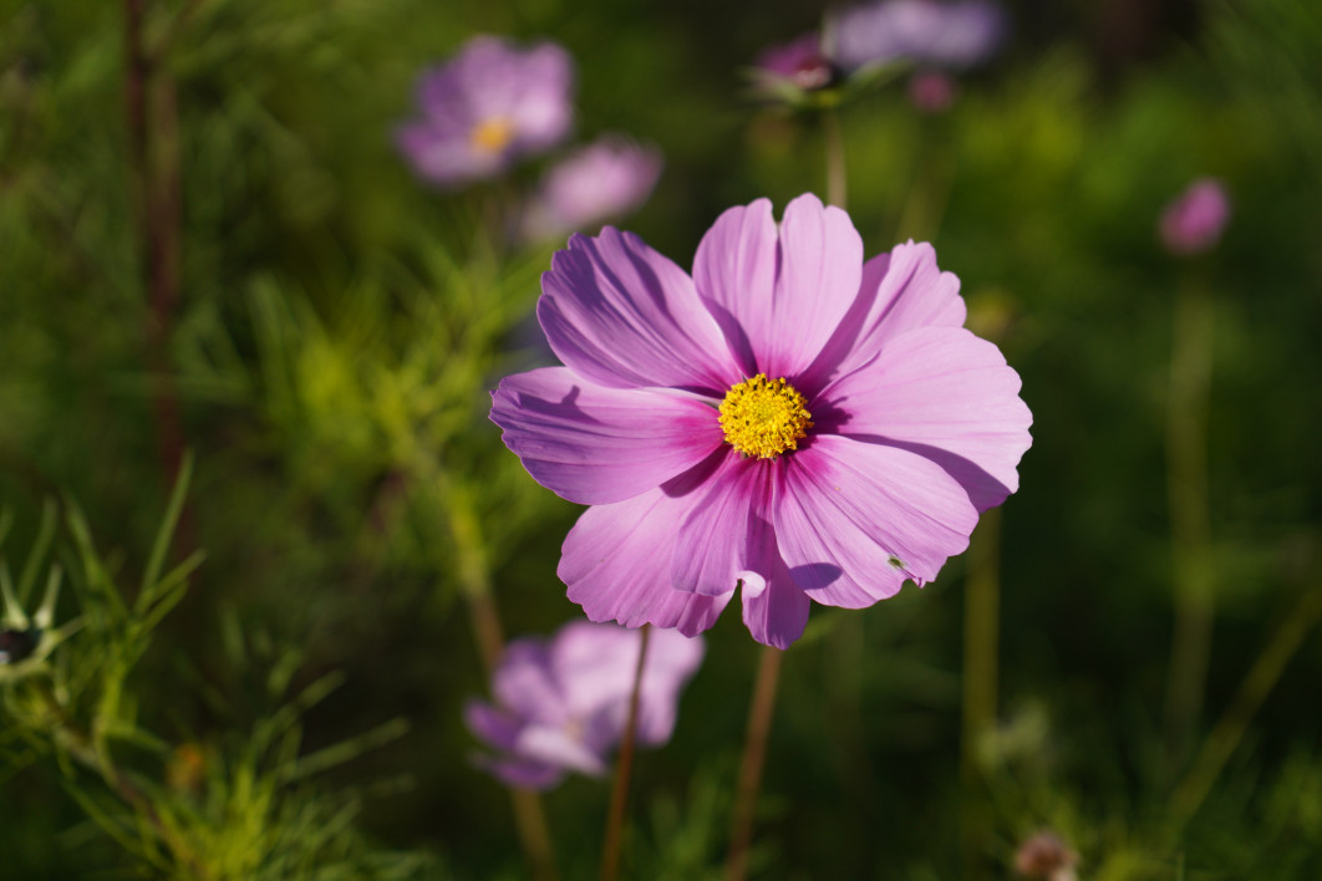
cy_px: 440
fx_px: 2754
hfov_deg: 27.0
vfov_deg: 18.2
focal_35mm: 75
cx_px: 661
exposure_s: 1/1600
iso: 100
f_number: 2.8
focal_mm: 50
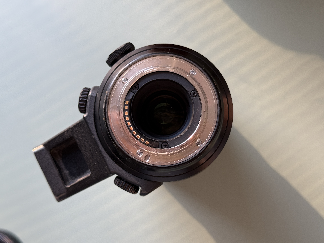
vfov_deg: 30.3
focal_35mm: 48
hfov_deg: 39.7
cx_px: 162
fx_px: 449
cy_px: 122
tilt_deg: -84.9
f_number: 1.78
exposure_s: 1/60
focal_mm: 6.76
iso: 125
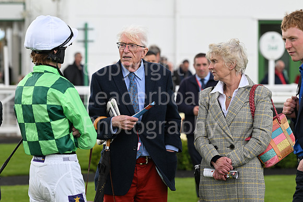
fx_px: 1557
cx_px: 152
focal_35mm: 185
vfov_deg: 7.4
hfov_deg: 11.1
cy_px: 101
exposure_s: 1/640
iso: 640
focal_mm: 185
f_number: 6.3
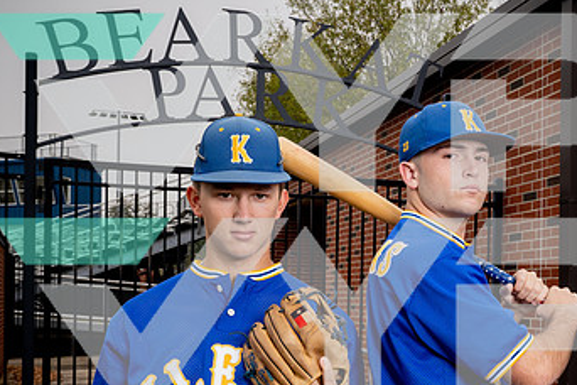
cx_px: 423
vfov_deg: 22.0
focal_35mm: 61
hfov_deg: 32.3
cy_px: 308
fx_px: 978
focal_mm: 36
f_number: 11
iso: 400
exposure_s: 1/250
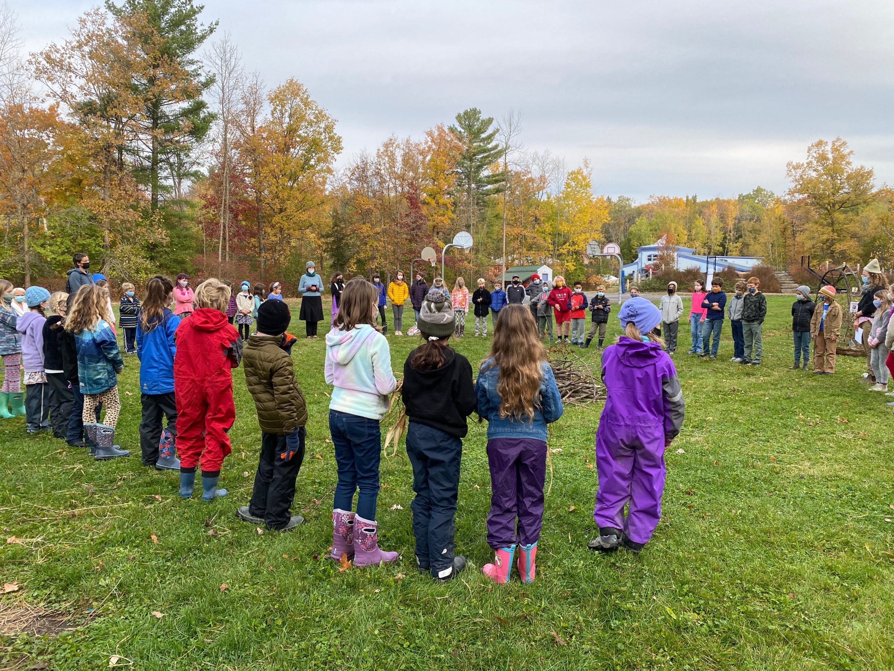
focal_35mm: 26
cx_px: 447
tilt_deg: -4.6
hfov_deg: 67.3
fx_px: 671
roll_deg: +0.4
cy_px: 336
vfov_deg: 53.1
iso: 32
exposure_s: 1/439
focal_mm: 4.25
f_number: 1.8
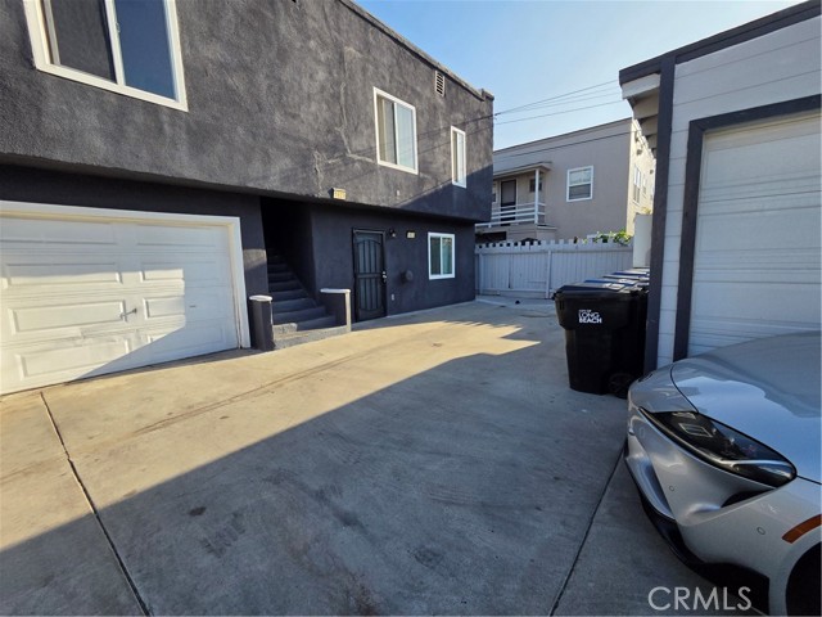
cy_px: 308
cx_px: 411
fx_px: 309
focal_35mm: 13
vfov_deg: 89.9
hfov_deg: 106.2
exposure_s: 1/3134
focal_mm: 2.2
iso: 100
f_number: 2.2
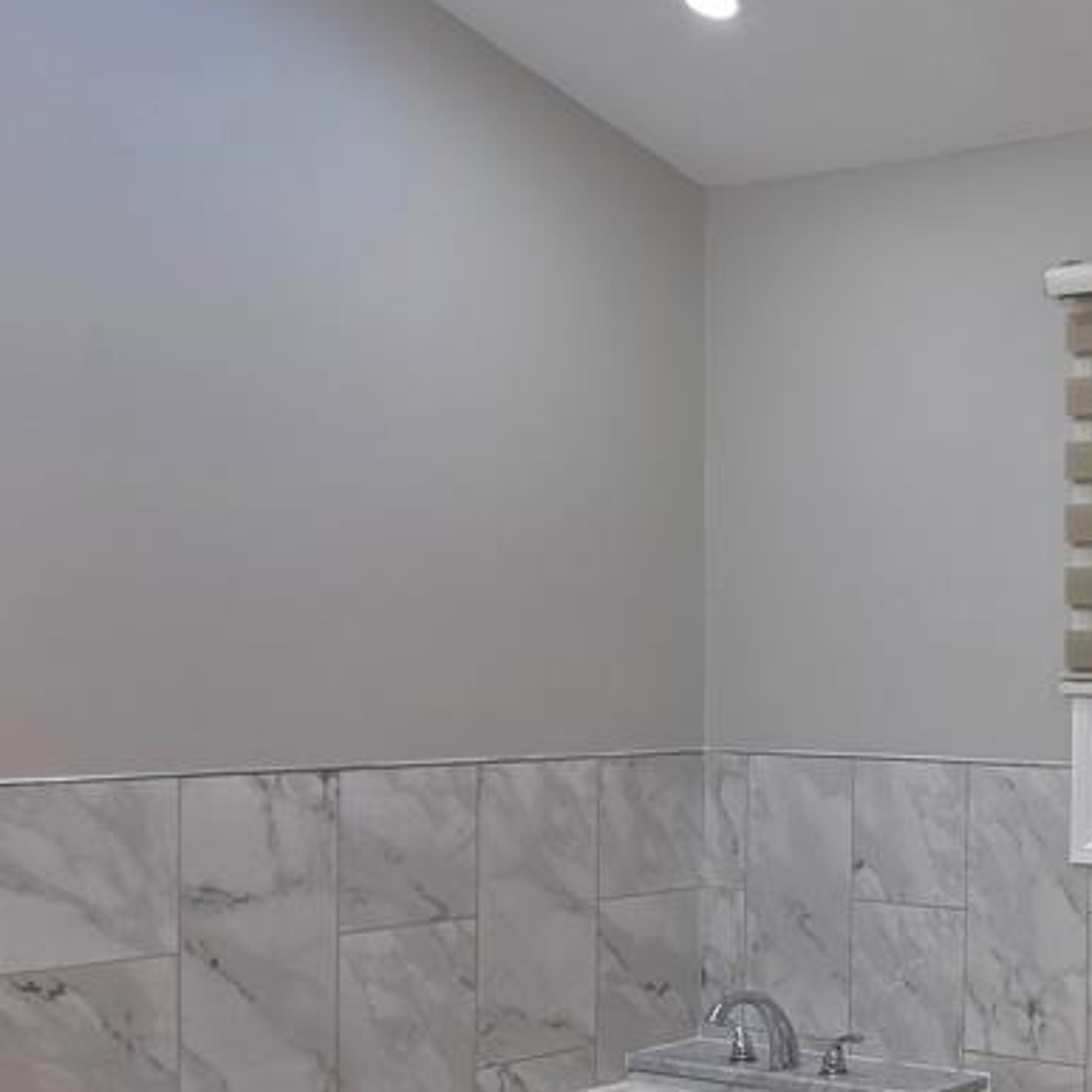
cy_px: 687
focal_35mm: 54
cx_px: 1177
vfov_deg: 31.5
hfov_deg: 28.9
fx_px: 1927
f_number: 1.4
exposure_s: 1/60.2
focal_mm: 6.5
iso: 25
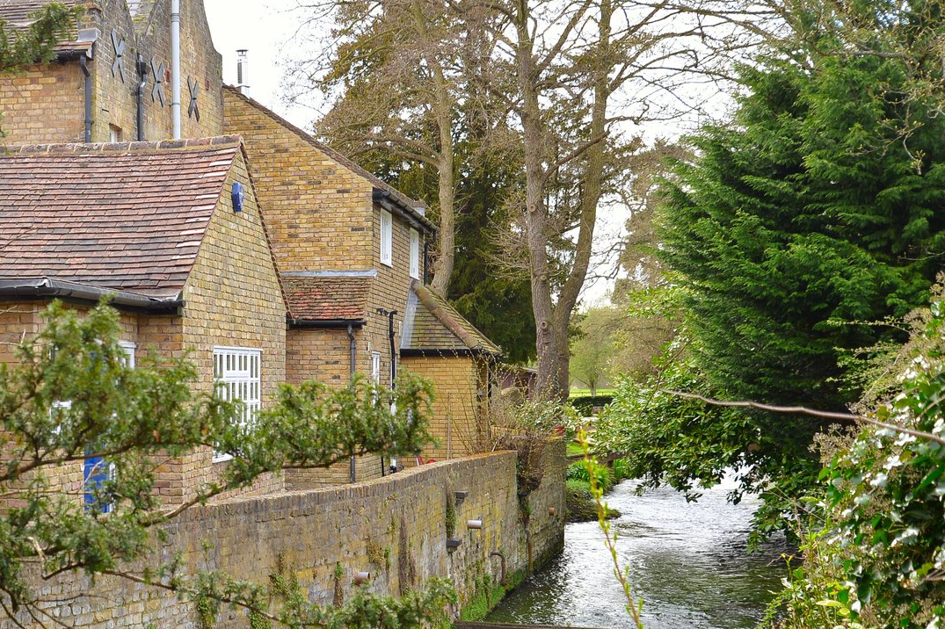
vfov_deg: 20.2
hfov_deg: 29.3
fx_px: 1758
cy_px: 432
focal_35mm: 67
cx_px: 168
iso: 100
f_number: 5
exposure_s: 1/100
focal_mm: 40
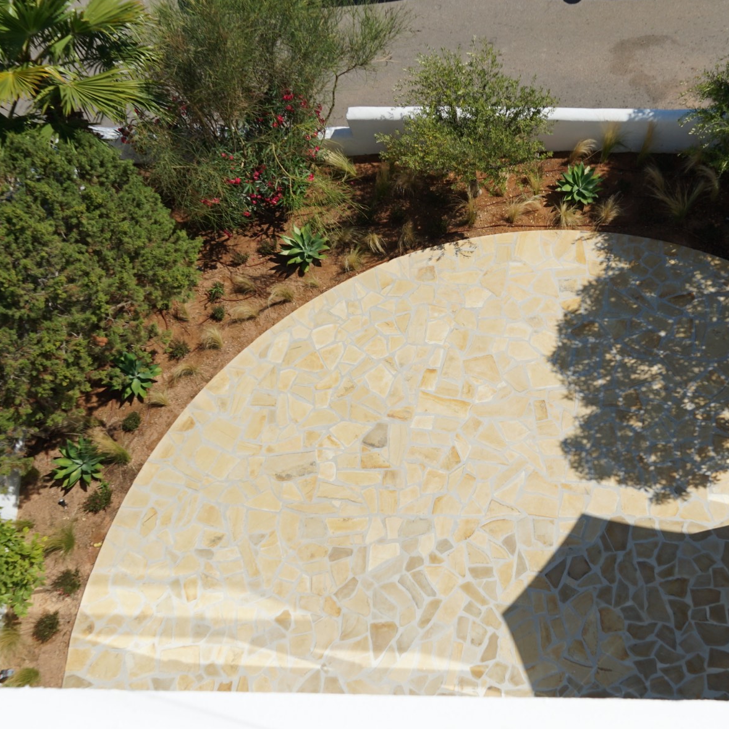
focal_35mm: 35
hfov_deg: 46.0
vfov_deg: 47.2
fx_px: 834
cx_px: 518
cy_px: 360
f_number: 7.1
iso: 100
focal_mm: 18
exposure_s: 1/500
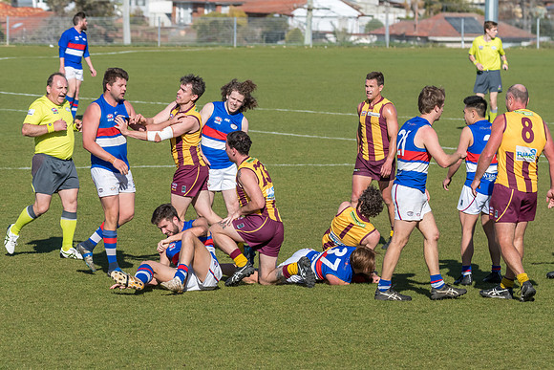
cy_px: 191
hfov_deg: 6.9
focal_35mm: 300
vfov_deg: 4.6
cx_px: 264
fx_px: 4620
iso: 800
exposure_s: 1/5000
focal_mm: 190
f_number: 8
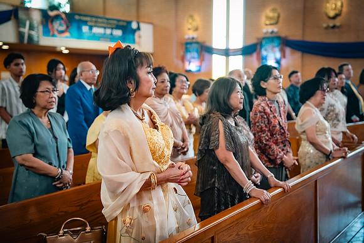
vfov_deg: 27.5
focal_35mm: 49
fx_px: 496
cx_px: 182
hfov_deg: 40.3
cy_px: 122
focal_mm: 49
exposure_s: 1/125
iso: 800
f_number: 2.8
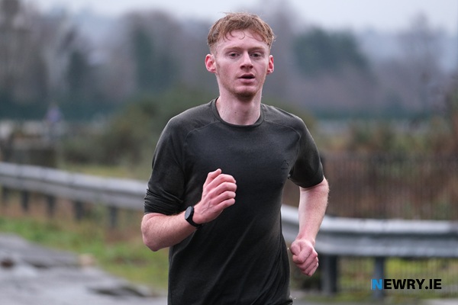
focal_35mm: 210
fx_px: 2671
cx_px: 229
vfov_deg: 6.5
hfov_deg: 9.8
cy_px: 152
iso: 1000
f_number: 2.8
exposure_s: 1/600
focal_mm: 140
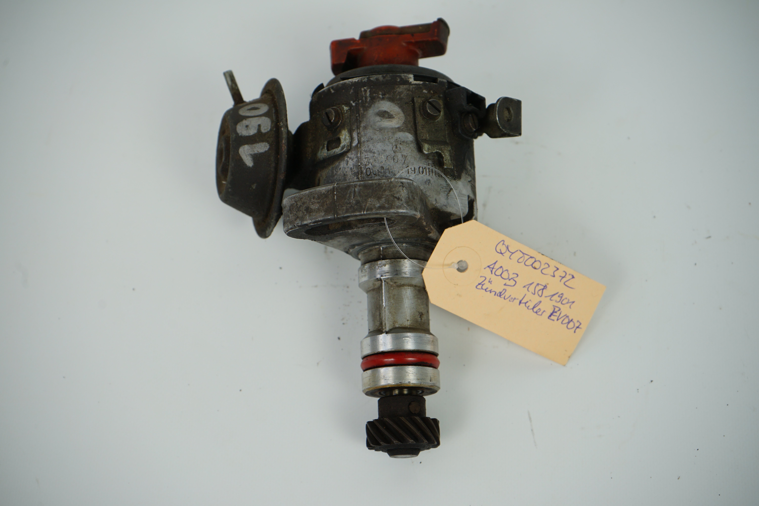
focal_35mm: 67
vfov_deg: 20.3
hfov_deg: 30.1
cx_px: 380
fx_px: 1412
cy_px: 253
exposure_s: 1/200
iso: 200
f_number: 7.1
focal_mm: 67
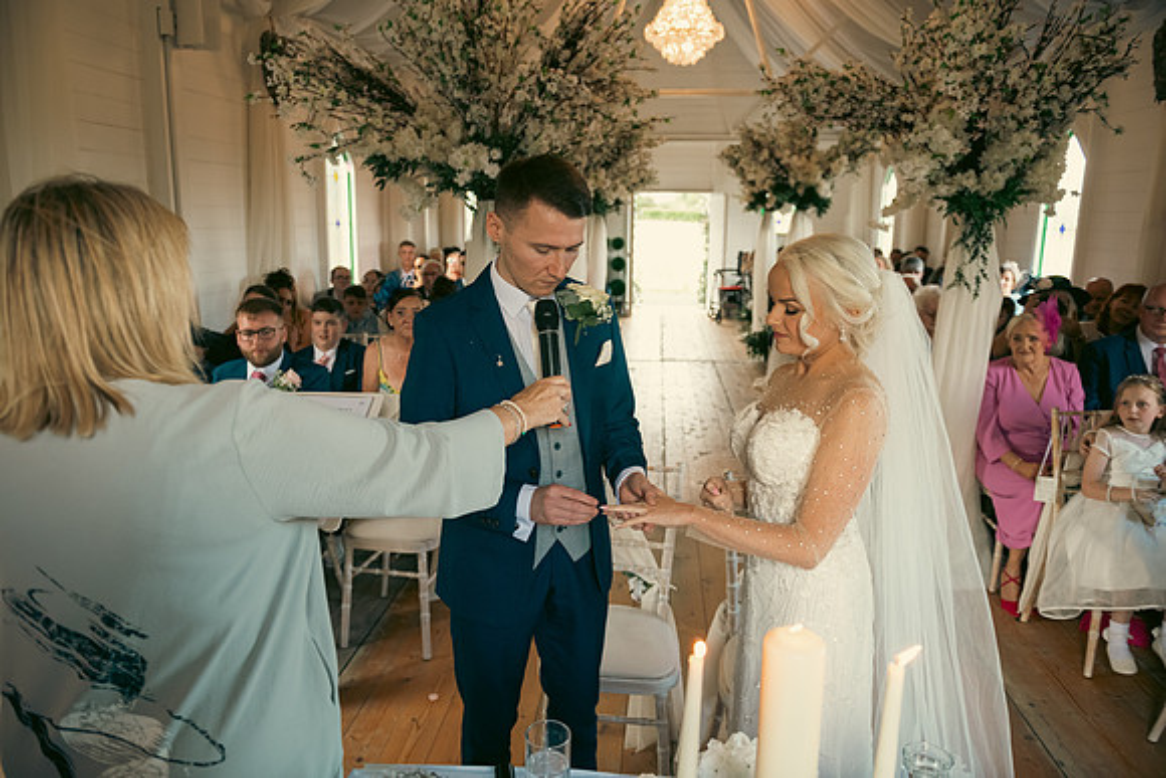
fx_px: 777
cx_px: 583
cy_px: 389
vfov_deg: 53.2
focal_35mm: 24
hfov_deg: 73.7
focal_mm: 24
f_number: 3.5
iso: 640
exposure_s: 1/160
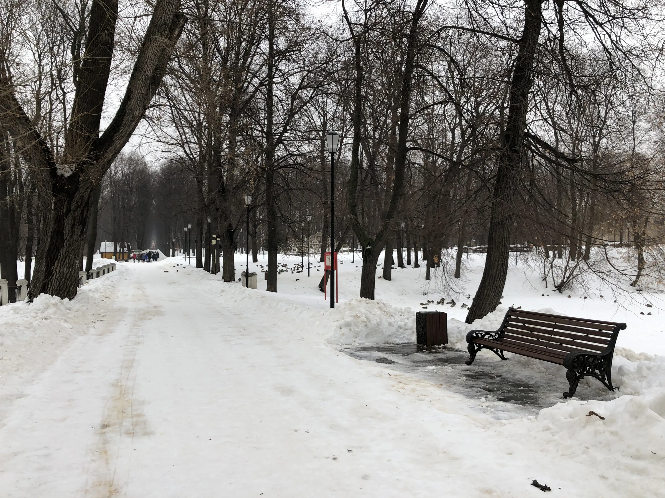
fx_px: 538
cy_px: 249
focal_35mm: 28
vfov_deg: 49.7
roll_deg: -2.9
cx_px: 332
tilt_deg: +1.8
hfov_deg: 63.4
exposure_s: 1/209
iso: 20
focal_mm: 4
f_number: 1.8
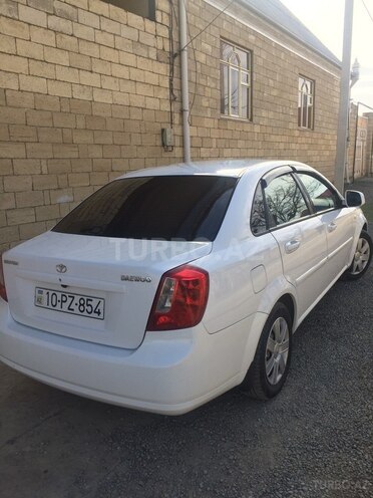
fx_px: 417
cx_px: 186
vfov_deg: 61.7
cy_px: 249
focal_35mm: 29
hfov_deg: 48.2
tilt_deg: -13.3
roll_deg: +3.1
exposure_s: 1/733
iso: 32
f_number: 2.2
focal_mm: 4.15
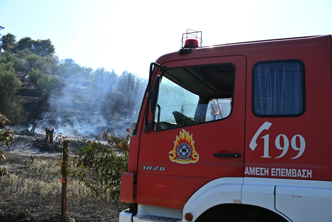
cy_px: 111
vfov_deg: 36.9
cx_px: 166
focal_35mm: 36
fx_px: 332
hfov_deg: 53.1
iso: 125
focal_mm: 24
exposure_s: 1/1000
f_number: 3.8
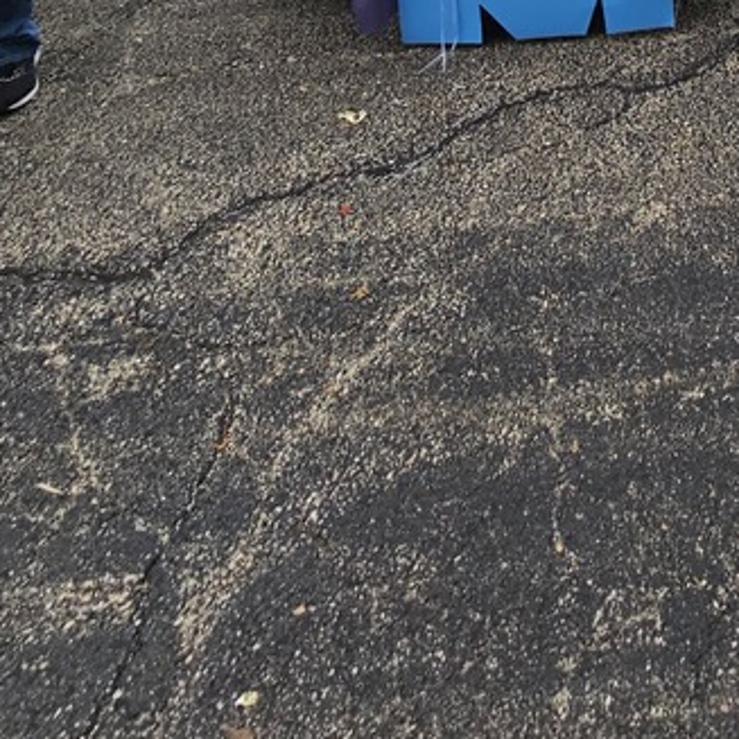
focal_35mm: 36
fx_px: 870
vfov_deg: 28.8
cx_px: 730
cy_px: -373
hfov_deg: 40.6
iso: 250
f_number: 2.2
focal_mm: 2.2
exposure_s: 1/60
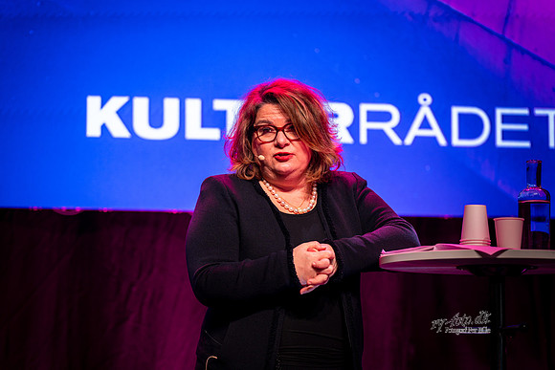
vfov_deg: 9.0
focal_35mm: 152
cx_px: 278
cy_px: 185
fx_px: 2344
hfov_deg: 13.5
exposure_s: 1/160
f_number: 3.2
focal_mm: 152
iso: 320
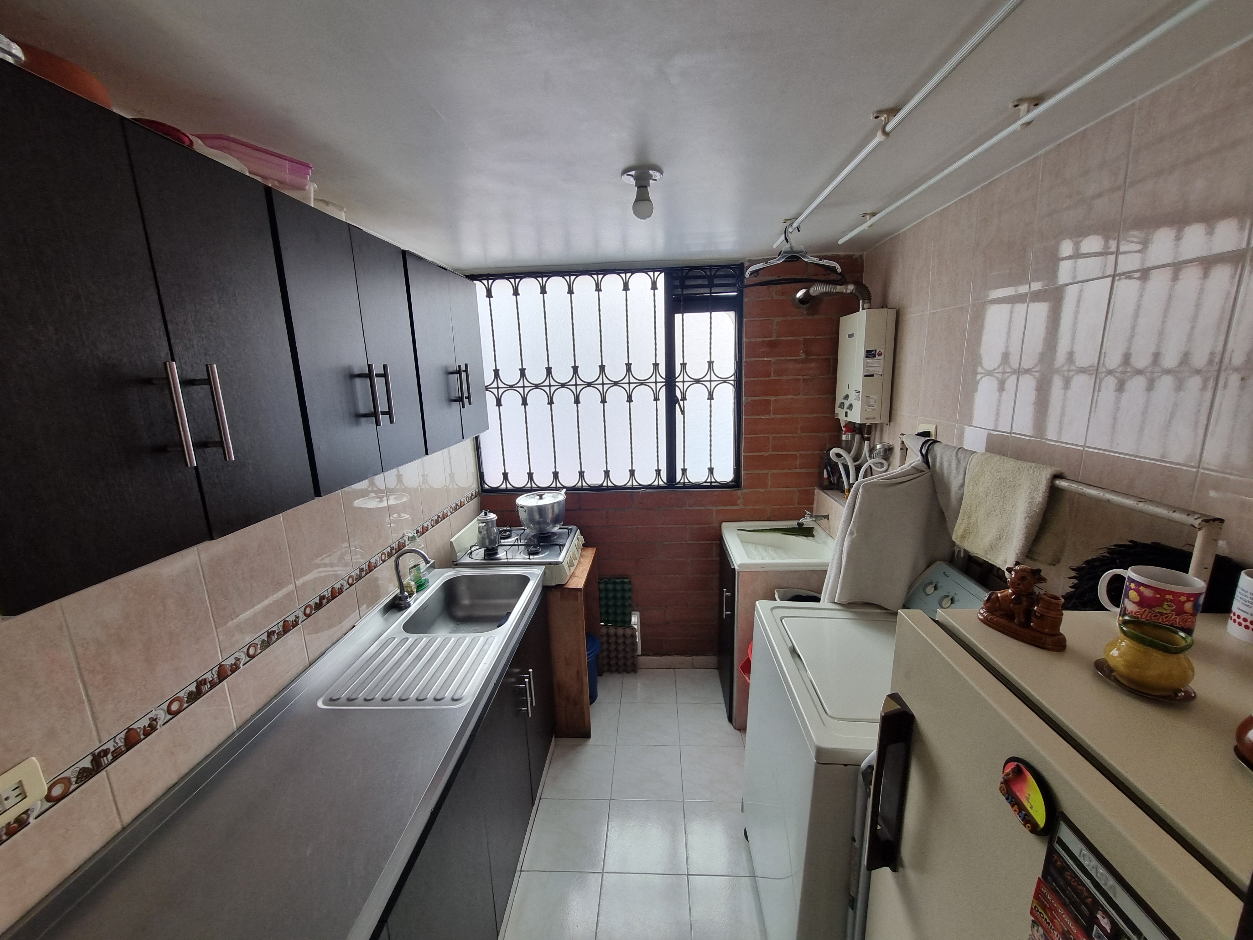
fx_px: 471
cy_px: 470
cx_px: 626
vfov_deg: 89.9
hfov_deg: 106.2
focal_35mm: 13
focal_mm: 1.74
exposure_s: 1/60
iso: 64
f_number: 2.2
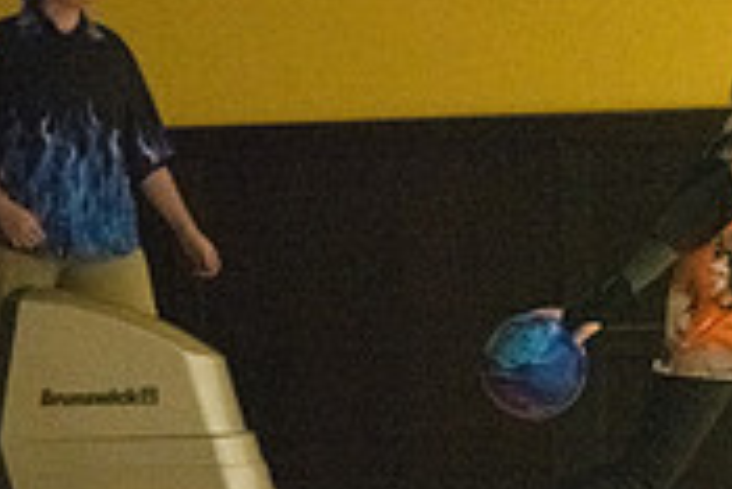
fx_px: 4721
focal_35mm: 232
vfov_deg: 5.9
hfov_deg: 8.7
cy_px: 236
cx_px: -251
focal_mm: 70
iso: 10000
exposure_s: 1/1000
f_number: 4.5
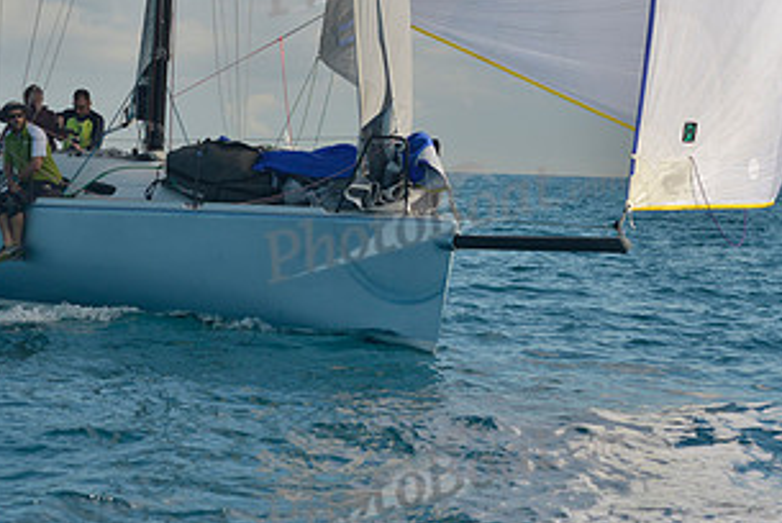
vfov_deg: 10.3
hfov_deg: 15.3
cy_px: 119
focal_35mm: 133
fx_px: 2892
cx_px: 133
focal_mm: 70
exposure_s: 1/800
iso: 200
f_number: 6.3
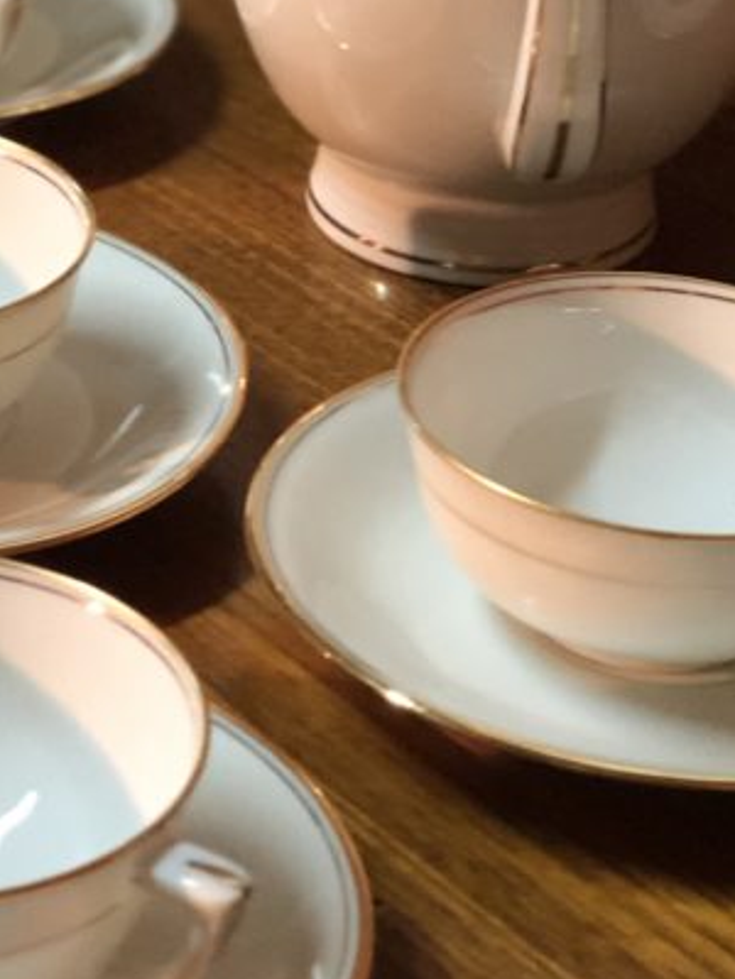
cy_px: -105
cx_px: 76
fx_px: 3765
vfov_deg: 14.5
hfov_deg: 11.1
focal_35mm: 133
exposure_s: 1/14
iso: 160
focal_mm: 6
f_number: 2.4
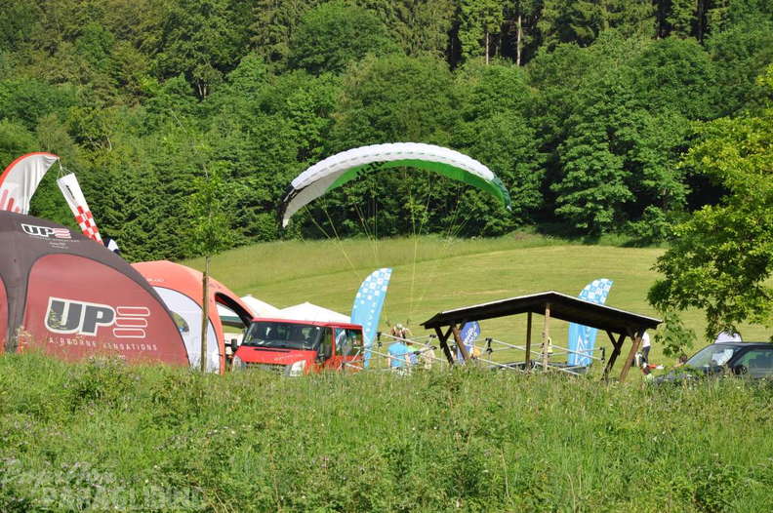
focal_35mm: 128
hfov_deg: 16.1
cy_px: 256
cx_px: 386
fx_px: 2734
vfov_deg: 10.7
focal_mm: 85
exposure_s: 1/320
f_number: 9
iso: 200
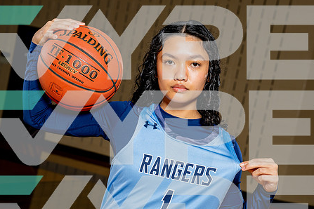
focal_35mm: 87
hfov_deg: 23.4
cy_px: 128
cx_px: 151
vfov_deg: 15.7
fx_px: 759
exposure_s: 1/250
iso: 400
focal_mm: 67
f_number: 6.3
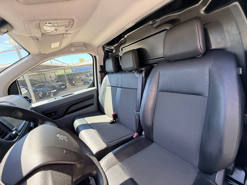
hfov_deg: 102.1
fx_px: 100
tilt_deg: -12.8
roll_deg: +6.8
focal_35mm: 14
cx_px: 124
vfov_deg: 85.7
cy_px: 92
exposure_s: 1/119
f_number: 2.2
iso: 64
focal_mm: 2.22
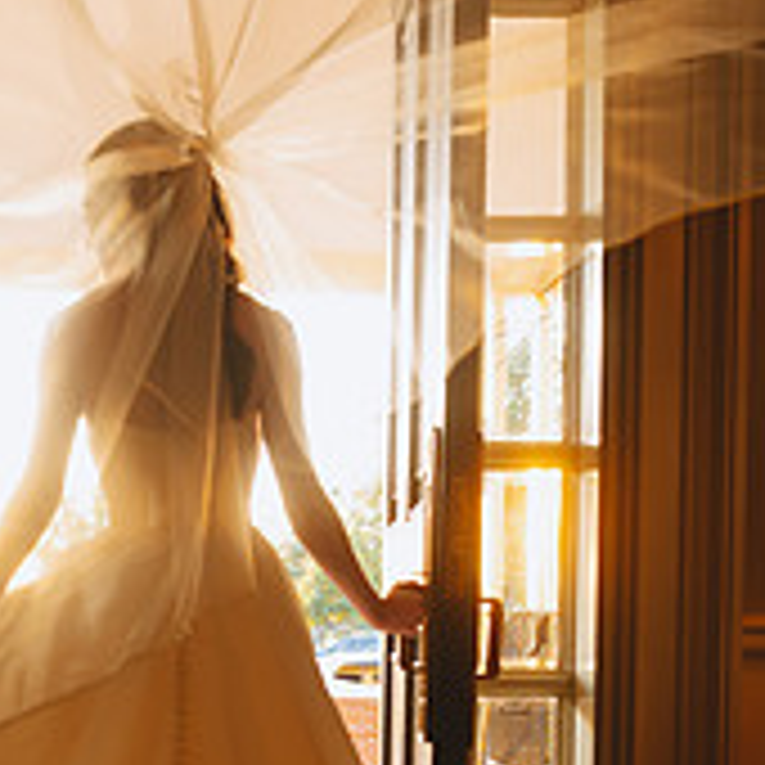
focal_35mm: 54
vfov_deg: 30.7
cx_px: 191
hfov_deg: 31.1
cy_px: 639
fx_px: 1350
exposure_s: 1/100
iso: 500
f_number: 2.8
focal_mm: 24
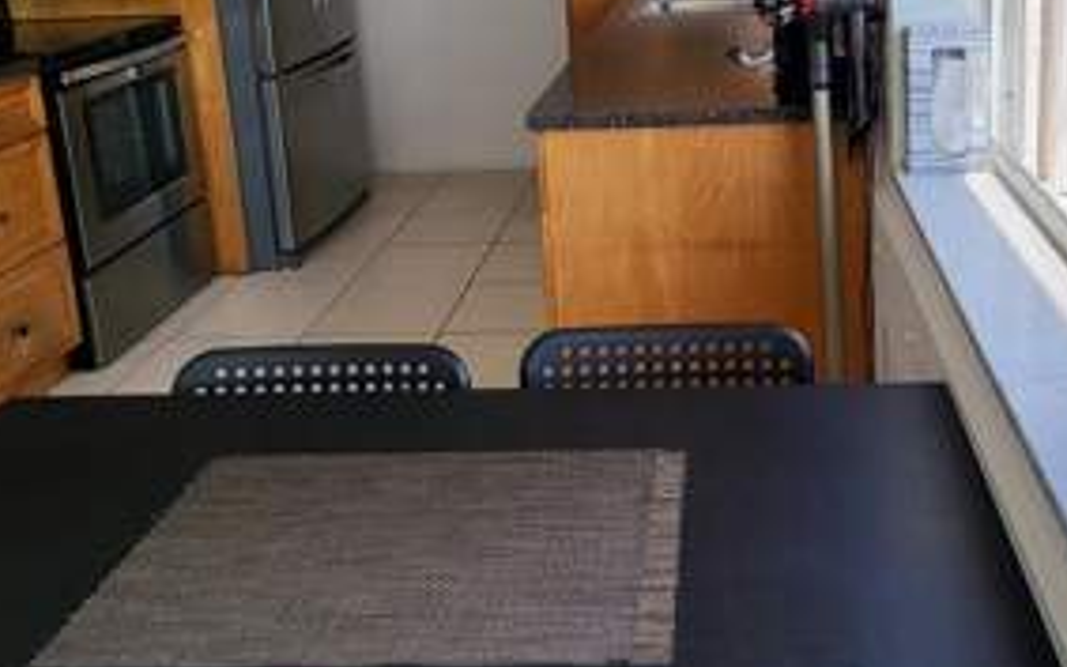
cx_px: 694
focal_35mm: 39
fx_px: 1134
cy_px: 102
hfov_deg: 49.7
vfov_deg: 31.6
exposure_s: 1/120
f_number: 2.2
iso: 40
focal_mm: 1.74
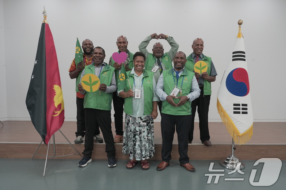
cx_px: 143
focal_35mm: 27
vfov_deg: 47.9
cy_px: 95
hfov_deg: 67.4
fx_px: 214
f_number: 8
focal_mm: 27
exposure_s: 1/125
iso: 4000
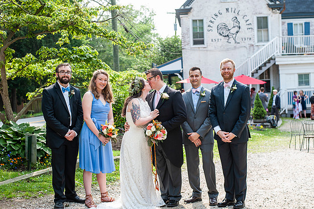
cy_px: 109
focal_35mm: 53
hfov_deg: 37.5
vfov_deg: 25.5
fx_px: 462
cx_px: 164
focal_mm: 50
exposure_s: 1/500
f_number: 4
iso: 320
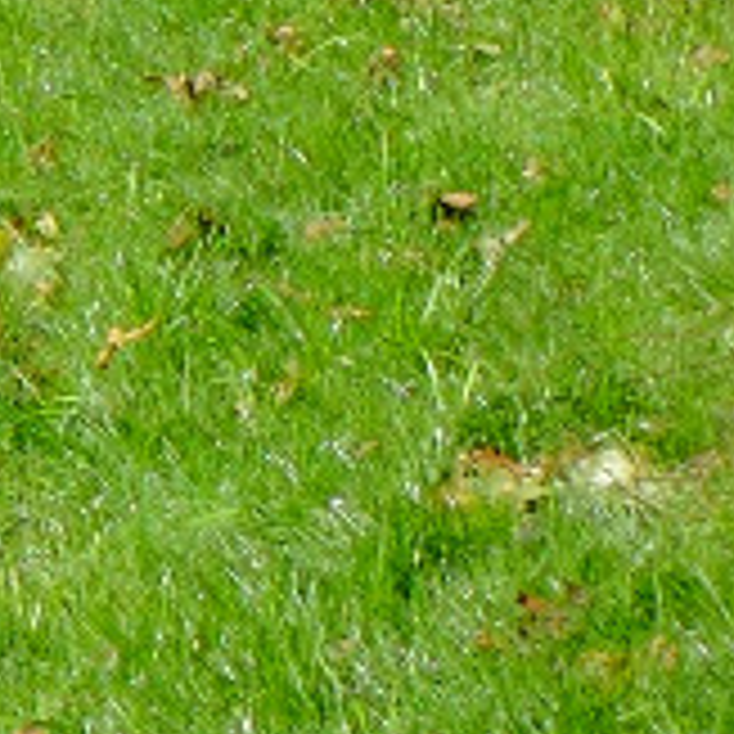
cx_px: -2819
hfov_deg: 4.3
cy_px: -1162
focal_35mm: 355
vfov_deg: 4.8
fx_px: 8516
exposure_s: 1/350
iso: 400
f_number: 7.1
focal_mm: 27.7
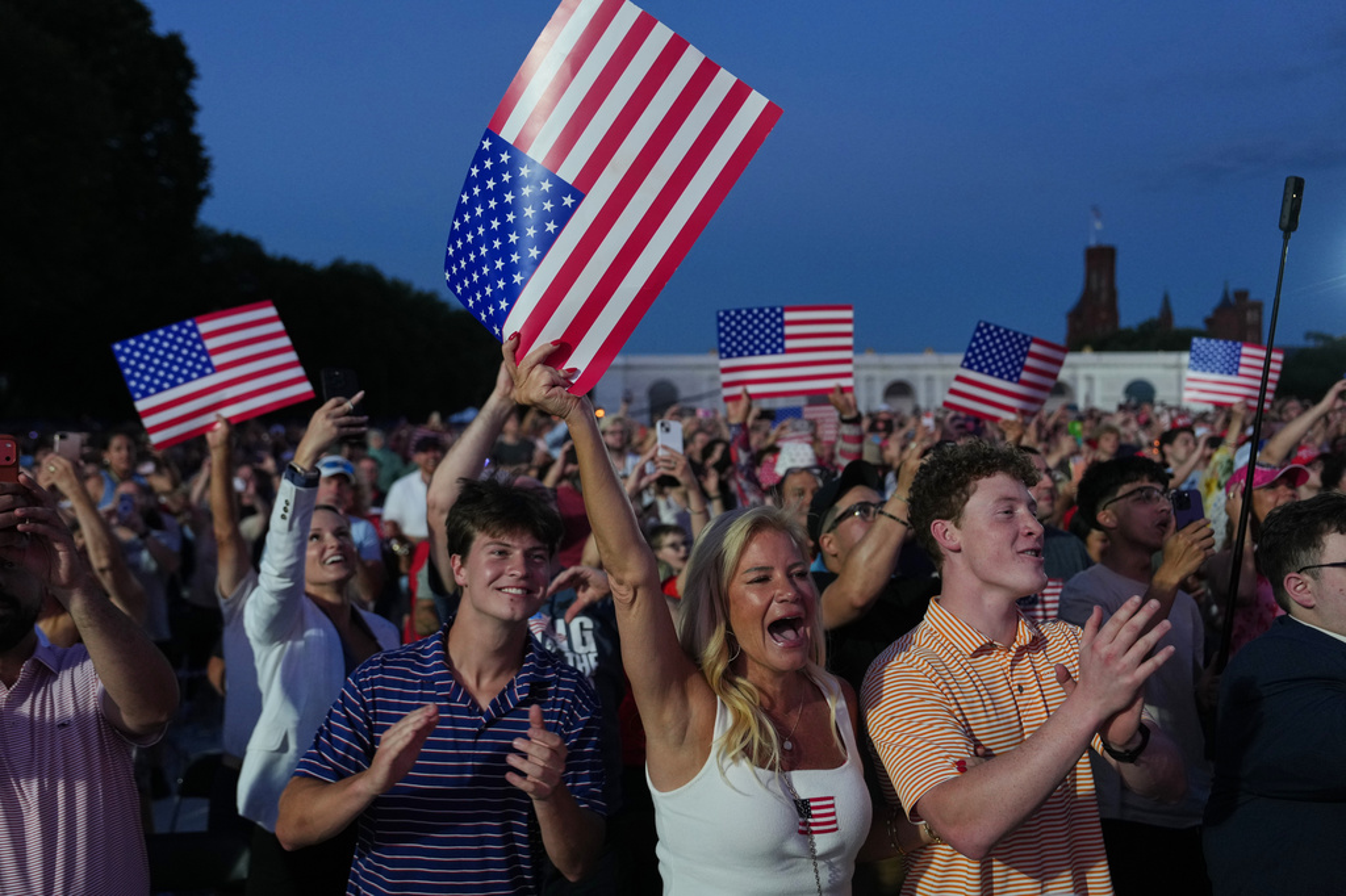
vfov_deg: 38.9
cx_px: 673
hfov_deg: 55.8
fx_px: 1271
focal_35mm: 34
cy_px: 448
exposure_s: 1/500
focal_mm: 34
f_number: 2.8
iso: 1600
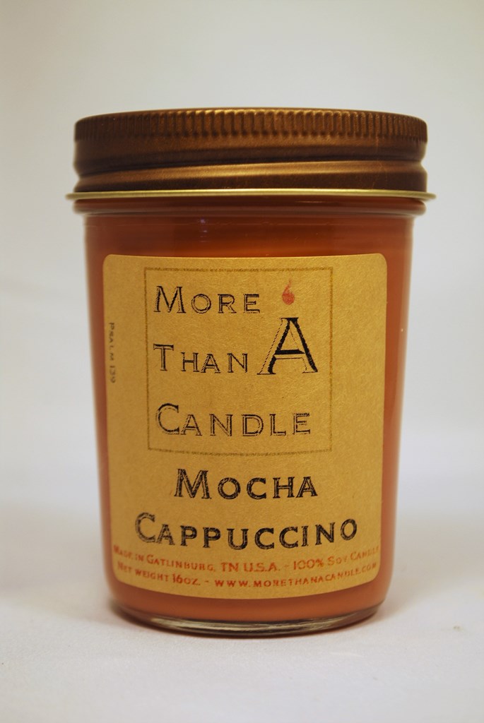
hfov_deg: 17.5
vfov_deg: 26.0
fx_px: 1569
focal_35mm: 78
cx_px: 242
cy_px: 362
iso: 200
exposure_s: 1/125
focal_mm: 52
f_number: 5.6
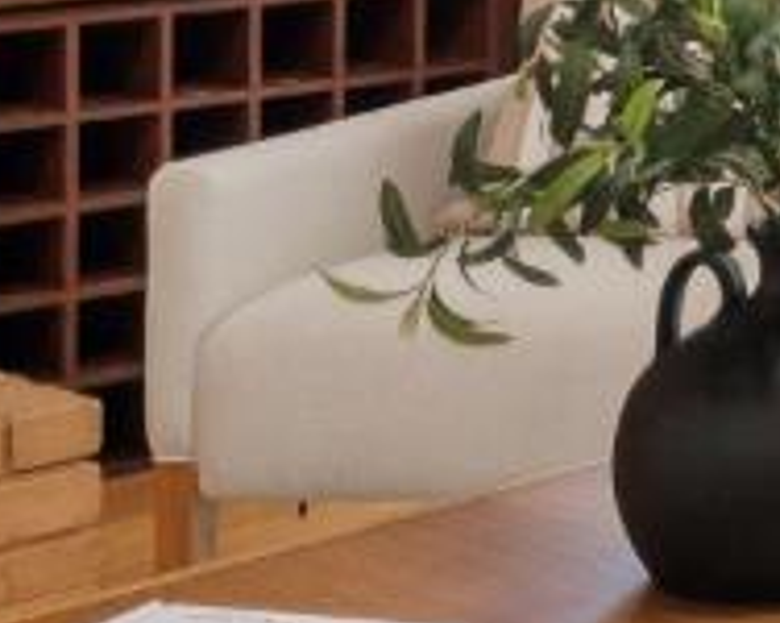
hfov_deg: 12.6
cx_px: 1850
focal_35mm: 120
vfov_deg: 12.2
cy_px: -324
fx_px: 2767
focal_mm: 16
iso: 200
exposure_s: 1/30
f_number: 8
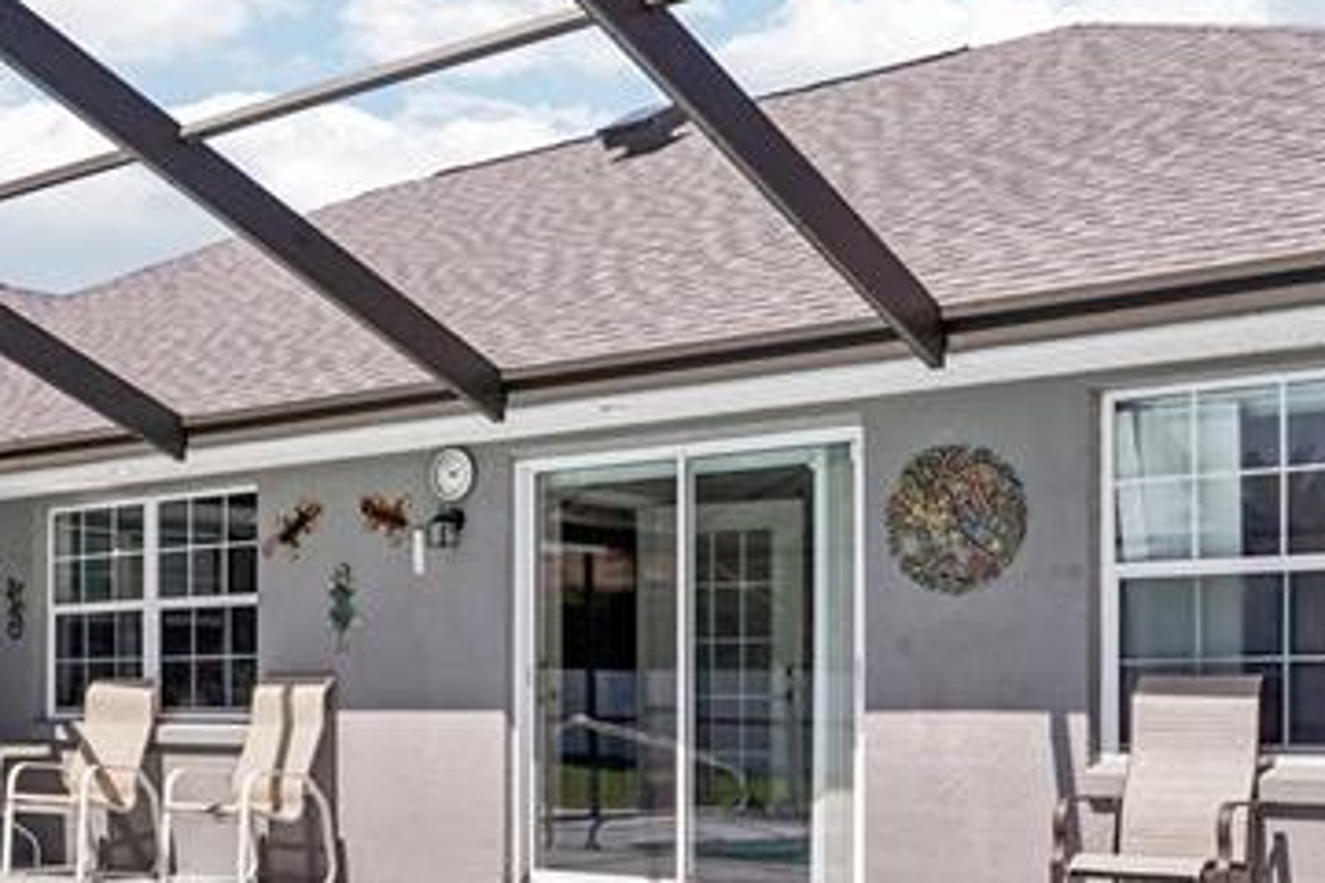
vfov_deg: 24.8
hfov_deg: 35.6
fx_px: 1987
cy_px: 670
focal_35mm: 54
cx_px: 261
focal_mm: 19
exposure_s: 1/40
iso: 100
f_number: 20
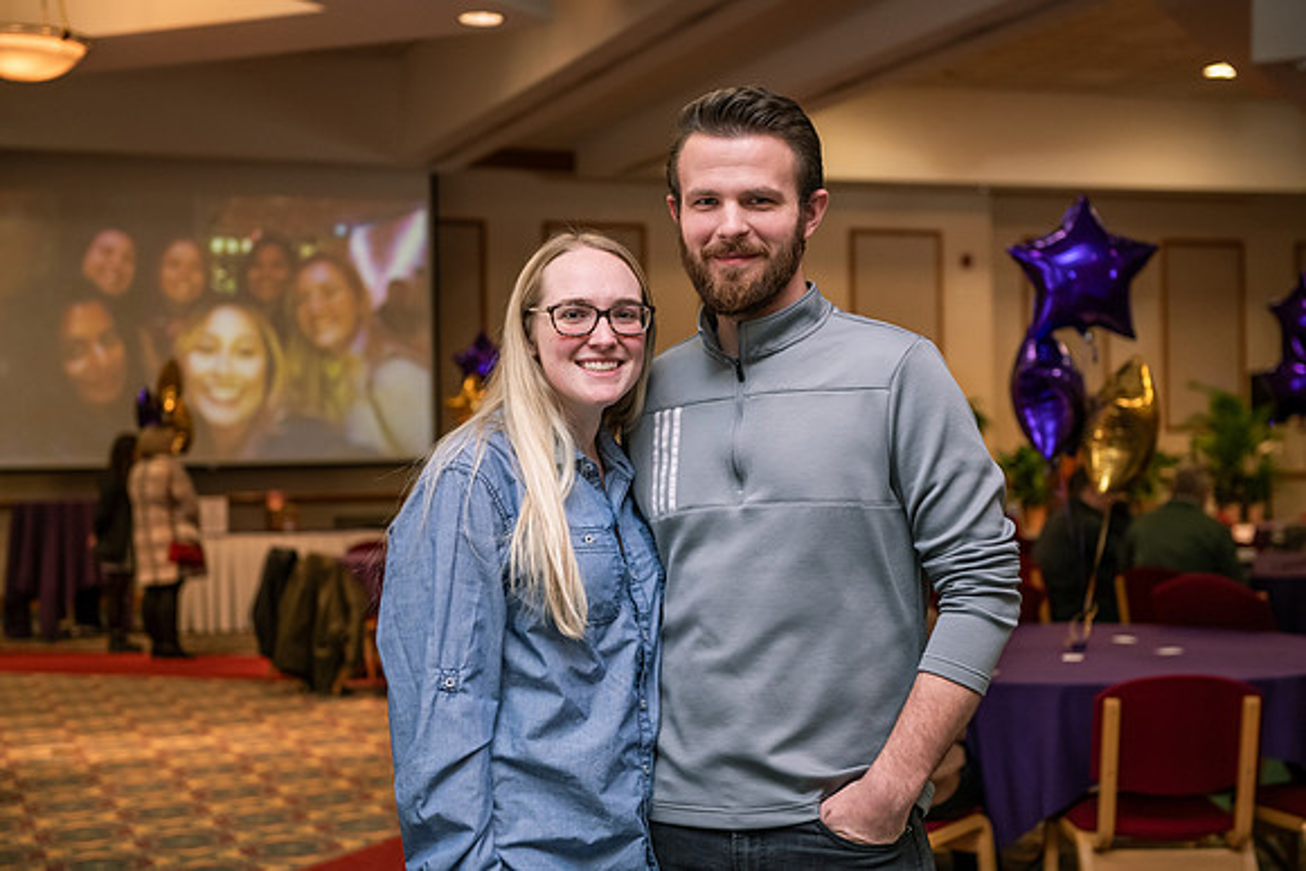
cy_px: 436
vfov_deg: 23.4
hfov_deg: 34.5
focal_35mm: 58
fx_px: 2105
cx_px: 653
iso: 1600
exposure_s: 1/200
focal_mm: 58
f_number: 3.5
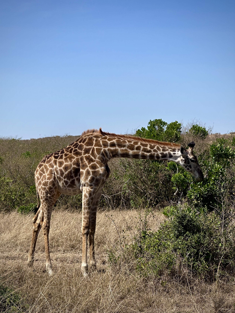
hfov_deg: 19.1
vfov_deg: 25.3
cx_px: 118
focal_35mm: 77
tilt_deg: +0.3
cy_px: 156
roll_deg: +1.0
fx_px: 697
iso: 32
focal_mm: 9
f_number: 2.8
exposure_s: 1/694
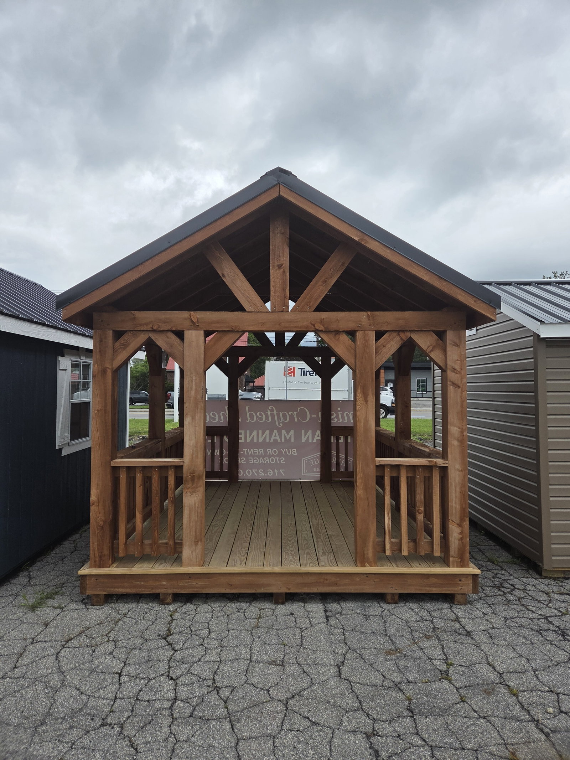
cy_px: 380
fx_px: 505
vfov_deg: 73.9
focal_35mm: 23
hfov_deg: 58.9
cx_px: 285
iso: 80
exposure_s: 1/3220
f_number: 1.8
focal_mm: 5.4
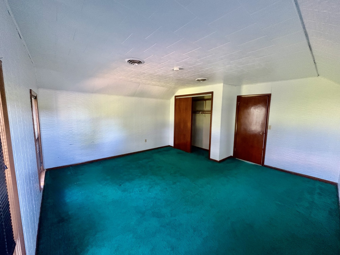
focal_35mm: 14
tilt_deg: -5.3
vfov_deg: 85.7
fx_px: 138
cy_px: 128
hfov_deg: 102.1
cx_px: 170
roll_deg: -0.1
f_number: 2.2
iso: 1000
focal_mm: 2.22
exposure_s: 1/49
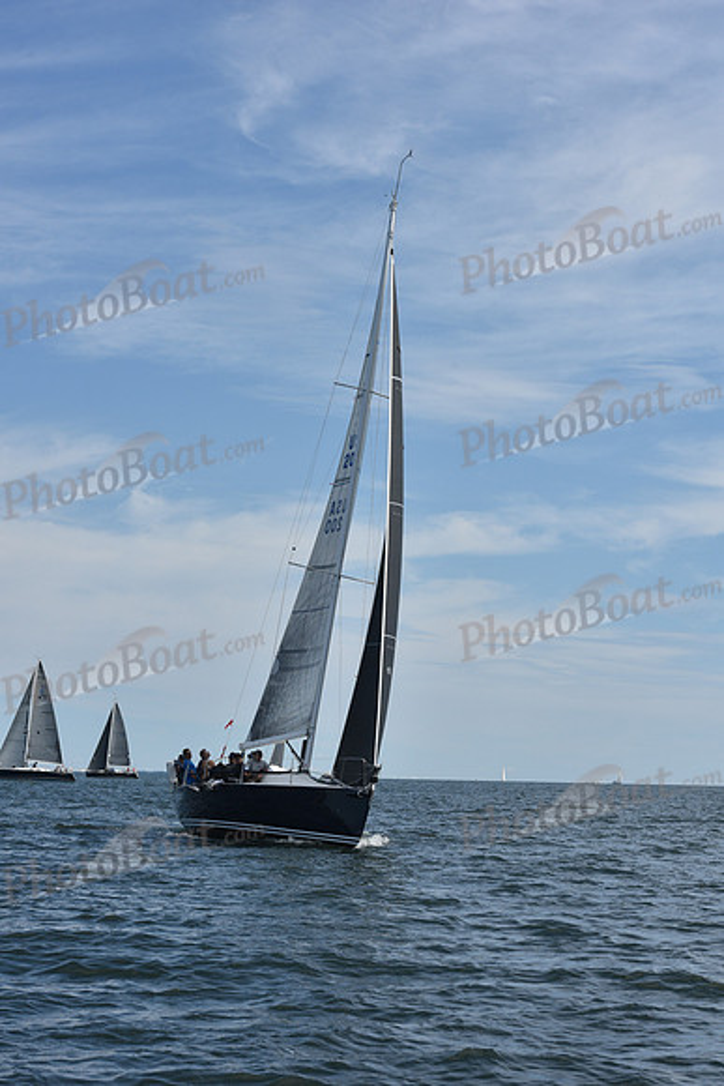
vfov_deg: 20.0
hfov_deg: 13.4
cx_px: 362
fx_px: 3075
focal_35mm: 102
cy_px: 543
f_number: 11
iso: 320
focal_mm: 102
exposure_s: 1/1000
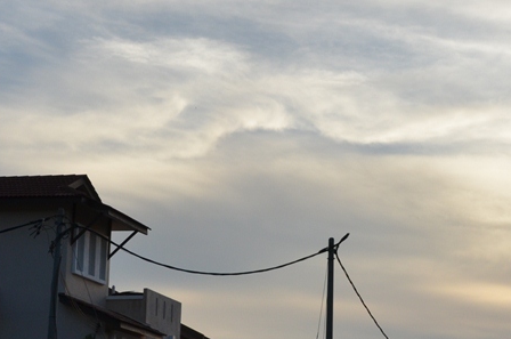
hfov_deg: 21.3
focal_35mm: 96
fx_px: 1360
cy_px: 241
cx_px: 298
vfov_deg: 14.2
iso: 400
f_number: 11
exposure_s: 1/500
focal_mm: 28
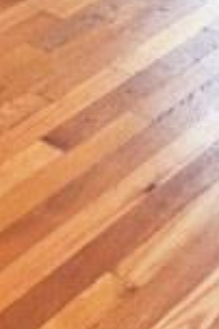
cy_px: -608
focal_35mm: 148
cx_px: -113
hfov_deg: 9.0
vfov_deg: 10.5
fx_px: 1353
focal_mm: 15
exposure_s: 1/100
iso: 200
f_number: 5
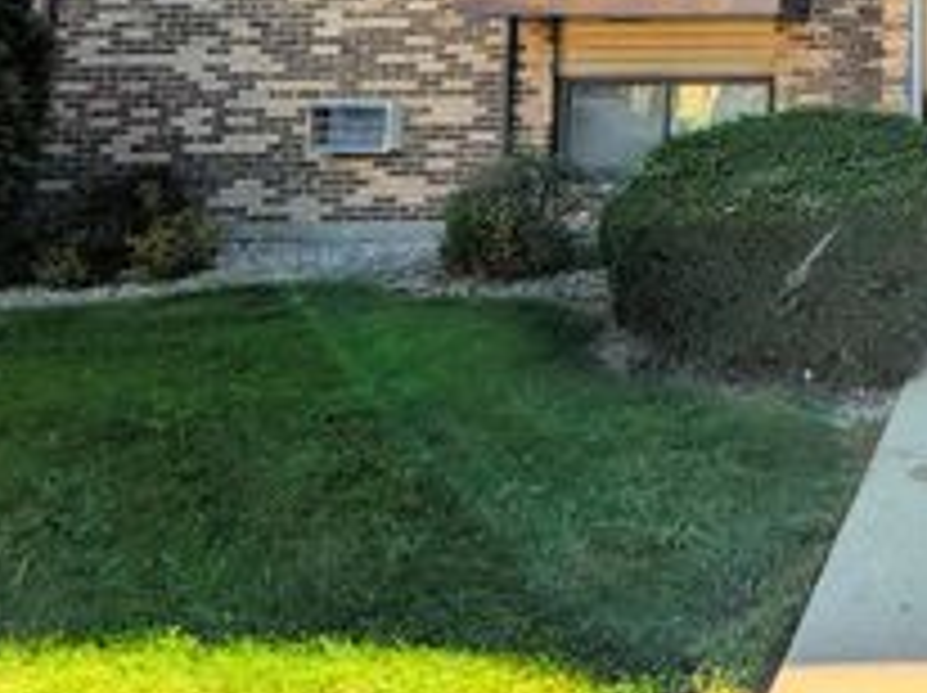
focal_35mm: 34
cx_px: 1066
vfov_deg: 35.3
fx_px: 909
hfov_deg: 40.8
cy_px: -83
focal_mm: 1.85
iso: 46
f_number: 2.2
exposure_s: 1/1783
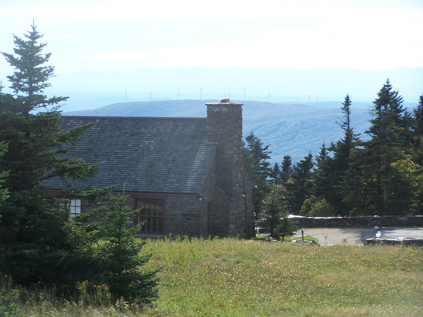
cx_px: 212
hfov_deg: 14.2
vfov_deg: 10.7
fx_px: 1699
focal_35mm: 139
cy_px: 158
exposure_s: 1/500
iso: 80
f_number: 3.2
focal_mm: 23.1
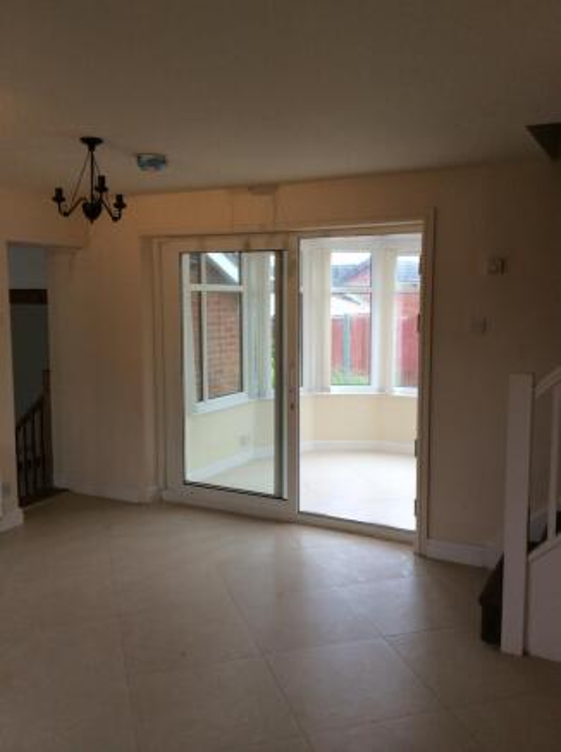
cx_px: 280
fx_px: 716
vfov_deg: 55.4
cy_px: 376
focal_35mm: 33
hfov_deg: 42.8
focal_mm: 3.3
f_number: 2.4
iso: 32
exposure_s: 1/60
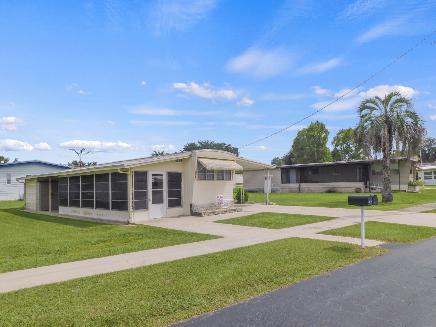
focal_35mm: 23
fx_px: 290
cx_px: 218
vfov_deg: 58.9
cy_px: 164
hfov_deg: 73.9
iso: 125
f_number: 6
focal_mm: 4
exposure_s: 1/640
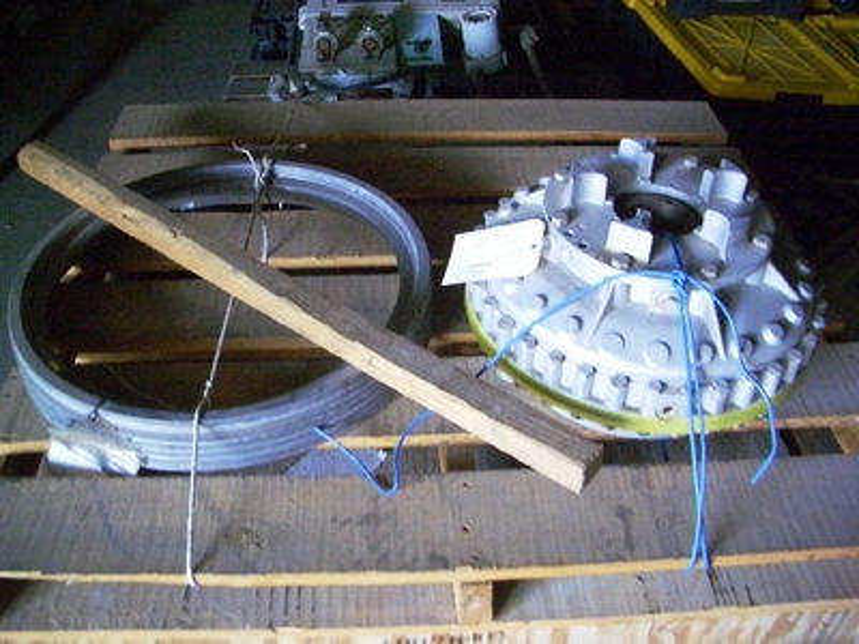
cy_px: 322
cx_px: 430
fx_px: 869
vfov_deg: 40.7
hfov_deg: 52.6
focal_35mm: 35
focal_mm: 5.8
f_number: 2.6
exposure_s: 1/60
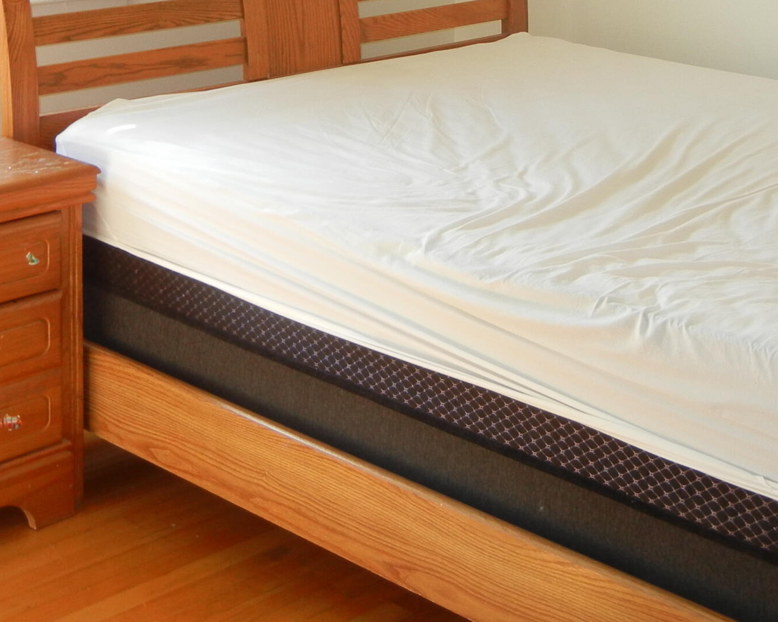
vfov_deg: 20.0
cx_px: 389
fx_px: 1704
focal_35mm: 74
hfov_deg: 25.7
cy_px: -21
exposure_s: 1/30
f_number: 3.6
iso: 161
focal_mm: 6.2
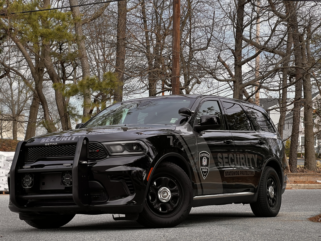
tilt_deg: +3.6
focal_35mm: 77
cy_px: 120
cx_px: 160
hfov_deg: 25.3
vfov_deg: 19.1
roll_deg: +0.3
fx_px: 714
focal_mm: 9
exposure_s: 1/220
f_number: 2.8
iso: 32
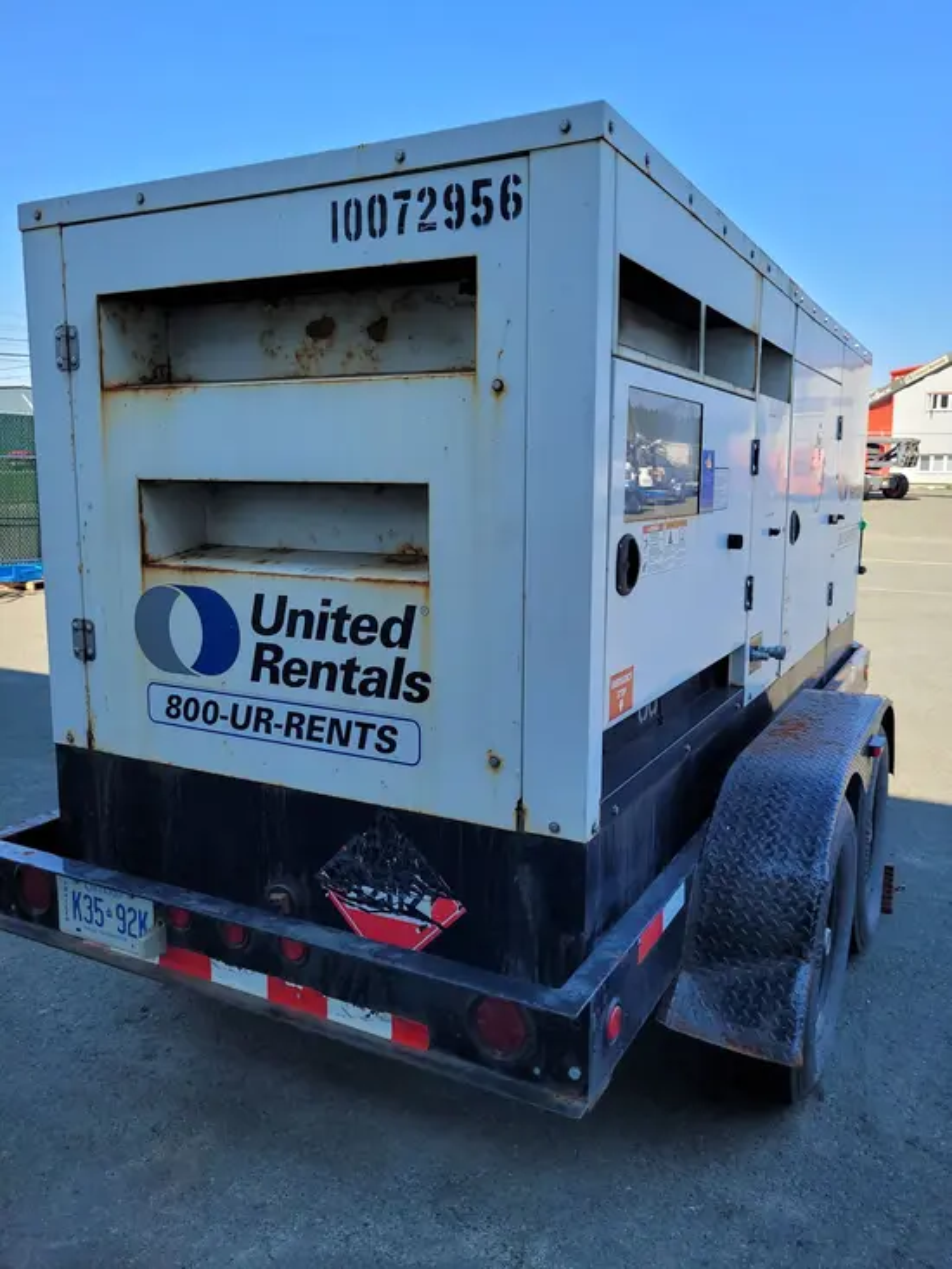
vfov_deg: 67.3
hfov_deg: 53.1
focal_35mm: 26
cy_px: 634
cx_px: 476
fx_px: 953
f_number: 1.8
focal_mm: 5.4
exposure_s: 1/818
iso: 40
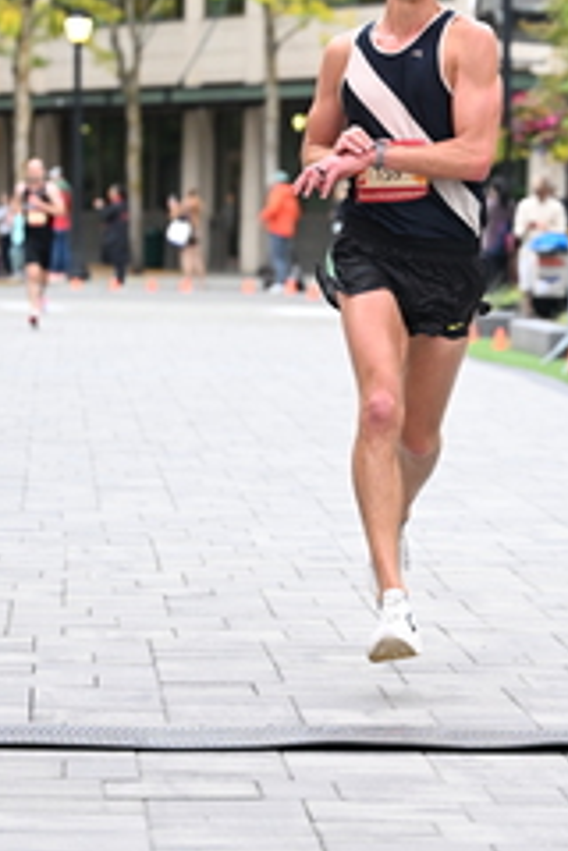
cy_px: 245
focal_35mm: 188
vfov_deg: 10.9
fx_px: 4449
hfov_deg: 7.3
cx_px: 545
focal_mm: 82
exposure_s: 1/800
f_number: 2.8
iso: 1600
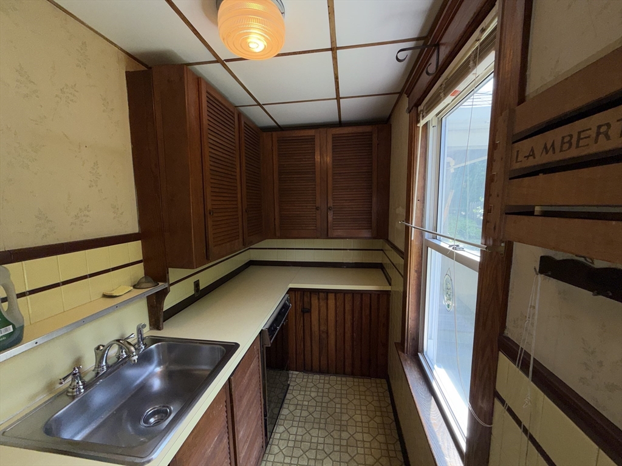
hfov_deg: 102.1
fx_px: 252
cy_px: 233
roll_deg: +0.7
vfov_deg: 85.7
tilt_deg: -6.8
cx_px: 311
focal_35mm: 14
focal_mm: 2.22
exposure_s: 1/120
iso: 25
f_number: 2.2
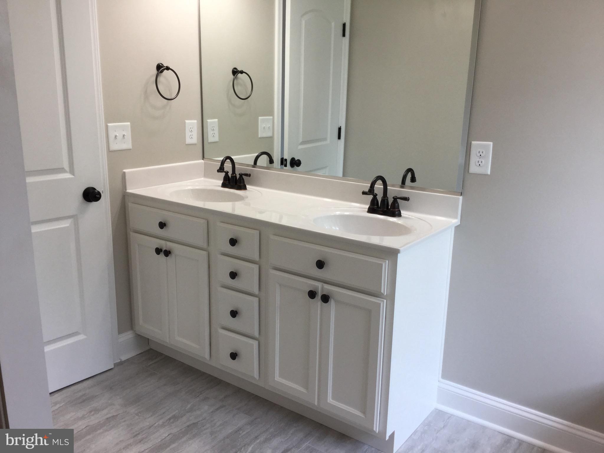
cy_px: 226
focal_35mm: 31
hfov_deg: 58.4
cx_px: 302
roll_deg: -2.7
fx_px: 541
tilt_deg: -14.7
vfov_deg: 45.4
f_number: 2.4
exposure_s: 1/60
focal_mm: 3.3
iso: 32
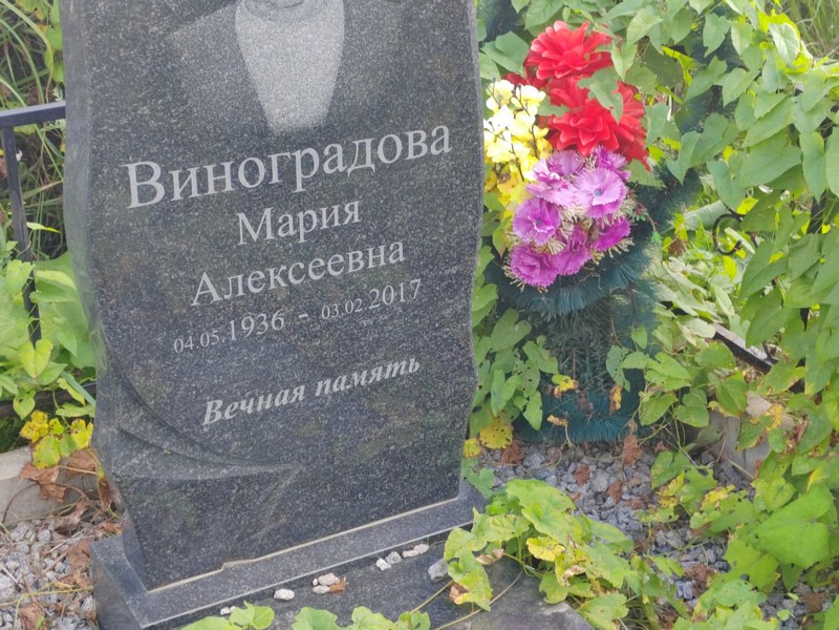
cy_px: 315
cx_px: 420
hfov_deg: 32.7
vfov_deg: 24.8
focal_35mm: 59
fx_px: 1430
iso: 100
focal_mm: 5.52
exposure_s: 1/110
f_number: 1.9
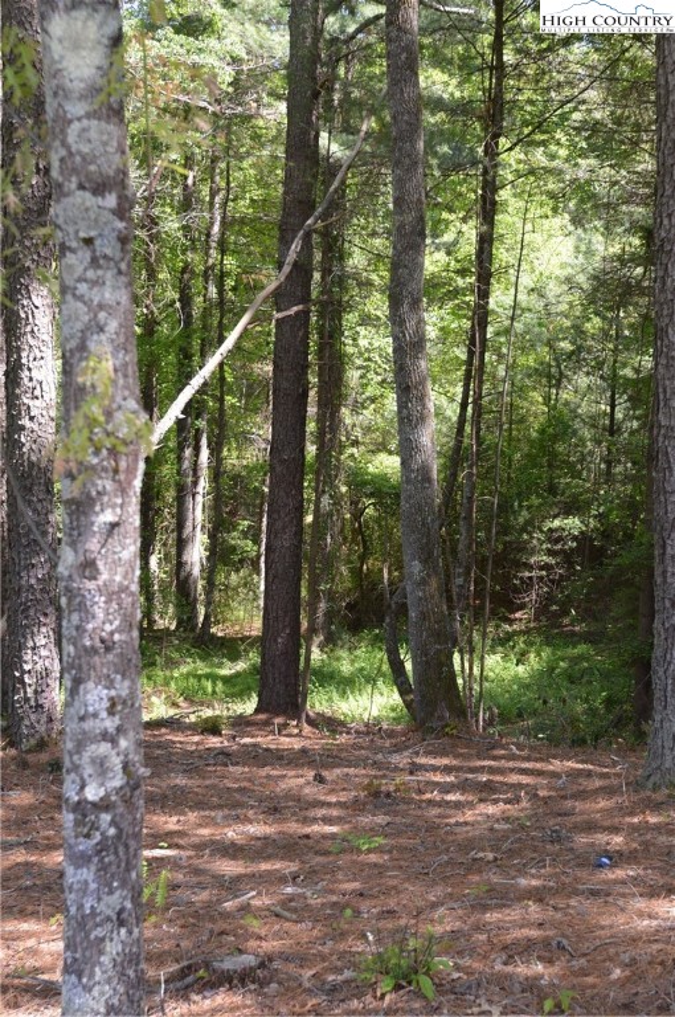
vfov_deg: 37.9
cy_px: 508
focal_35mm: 52
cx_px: 338
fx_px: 1480
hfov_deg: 25.7
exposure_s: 1/125
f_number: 5.6
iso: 320
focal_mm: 35
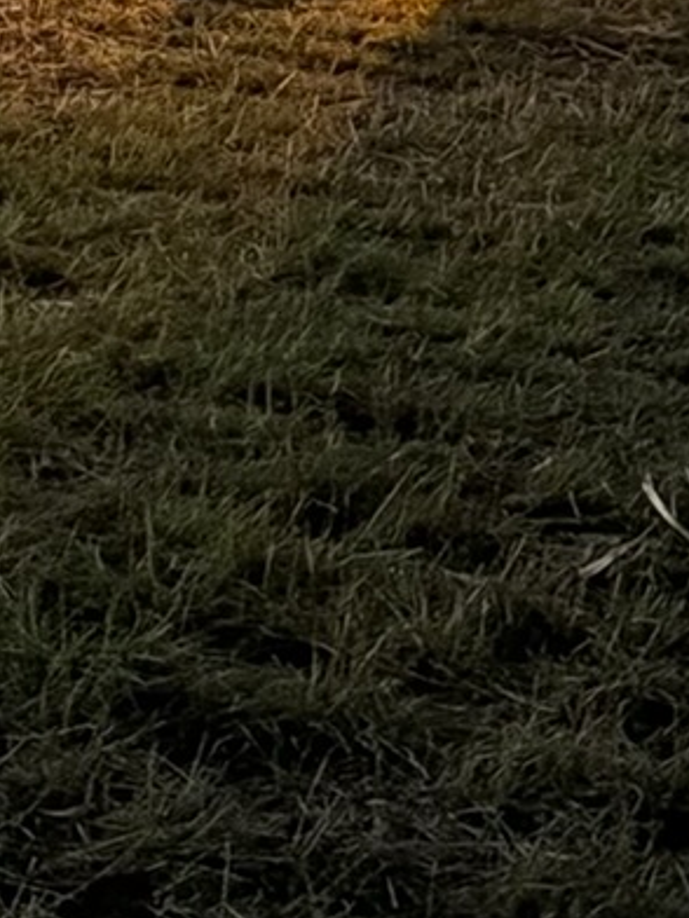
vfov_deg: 13.5
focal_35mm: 136
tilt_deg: -2.4
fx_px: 3609
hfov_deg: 10.9
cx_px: 410
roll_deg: -1.8
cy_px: -532
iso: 1000
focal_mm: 5.96
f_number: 1.6
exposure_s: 1/9
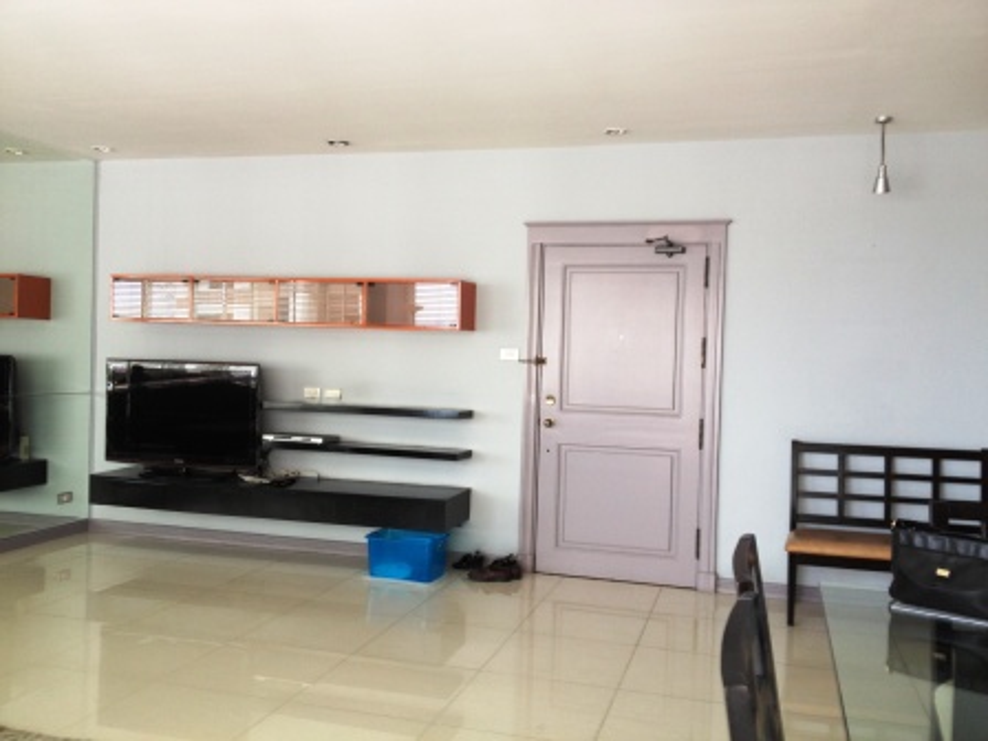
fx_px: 999
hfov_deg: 52.6
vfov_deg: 40.7
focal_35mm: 35
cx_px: 494
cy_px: 370
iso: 64
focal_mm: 4.28
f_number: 2.4
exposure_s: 1/24
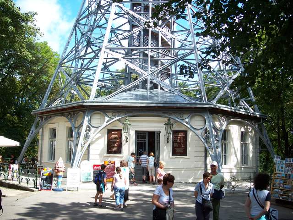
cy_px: 110
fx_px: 313
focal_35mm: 37
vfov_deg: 38.7
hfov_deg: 50.1
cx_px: 146
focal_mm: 7.8
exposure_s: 1/320
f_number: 2.8
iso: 64
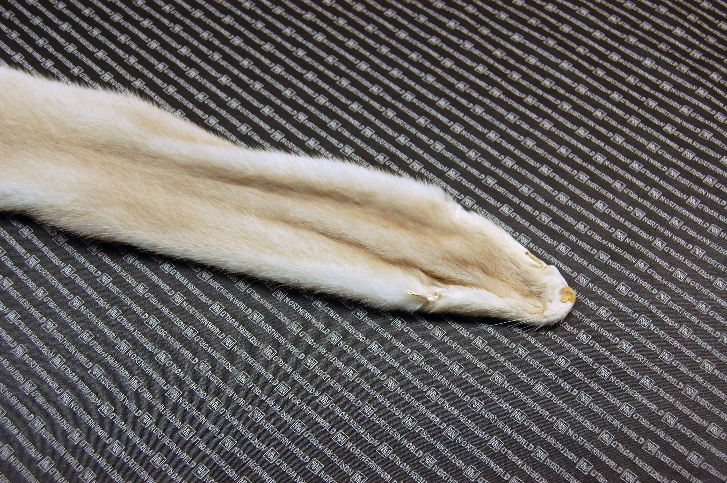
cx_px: 364
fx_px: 787
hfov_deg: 49.6
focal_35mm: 39
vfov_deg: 34.1
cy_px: 242
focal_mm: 26
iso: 280
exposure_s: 1/125
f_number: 5.6
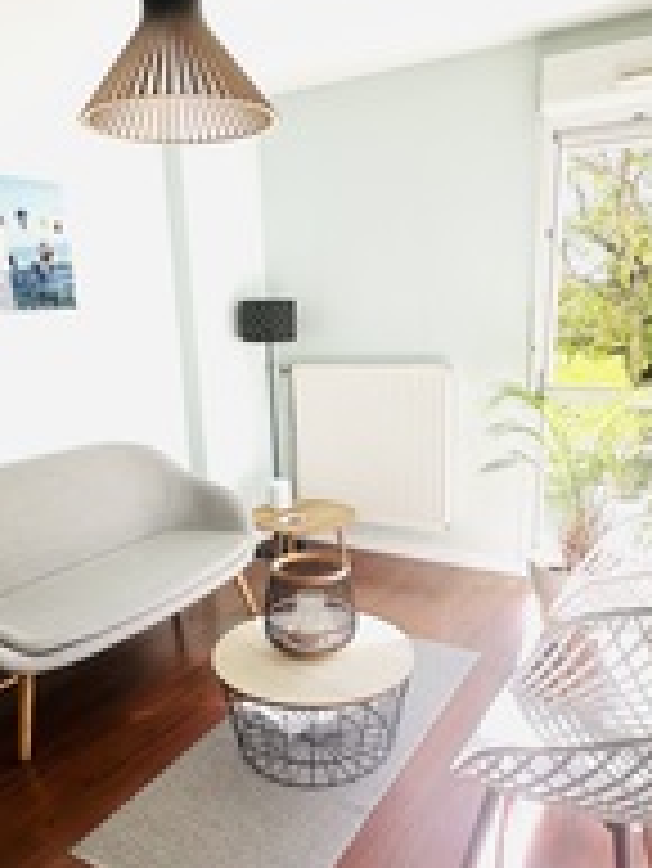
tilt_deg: -16.6
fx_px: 702
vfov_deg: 62.9
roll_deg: +1.3
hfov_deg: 49.8
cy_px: 515
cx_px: 310
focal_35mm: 28
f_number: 2.2
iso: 40
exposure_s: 1/329
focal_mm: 2.22
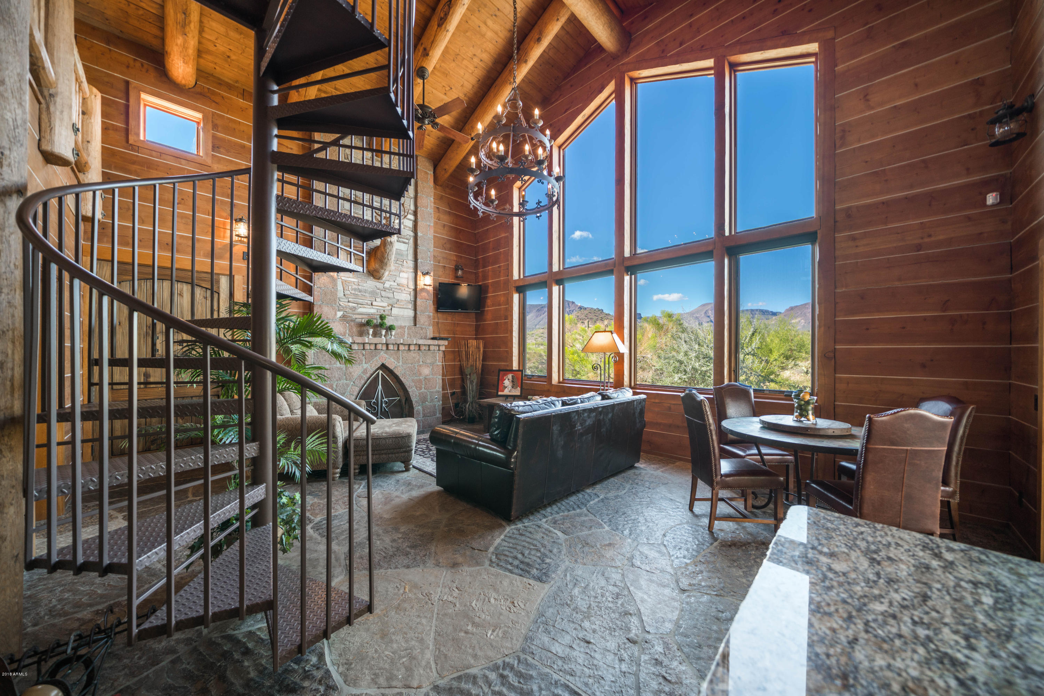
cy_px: 348
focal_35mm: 12
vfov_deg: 90.0
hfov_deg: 112.6
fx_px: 348
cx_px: 522
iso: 100
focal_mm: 12
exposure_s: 1/20
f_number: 11
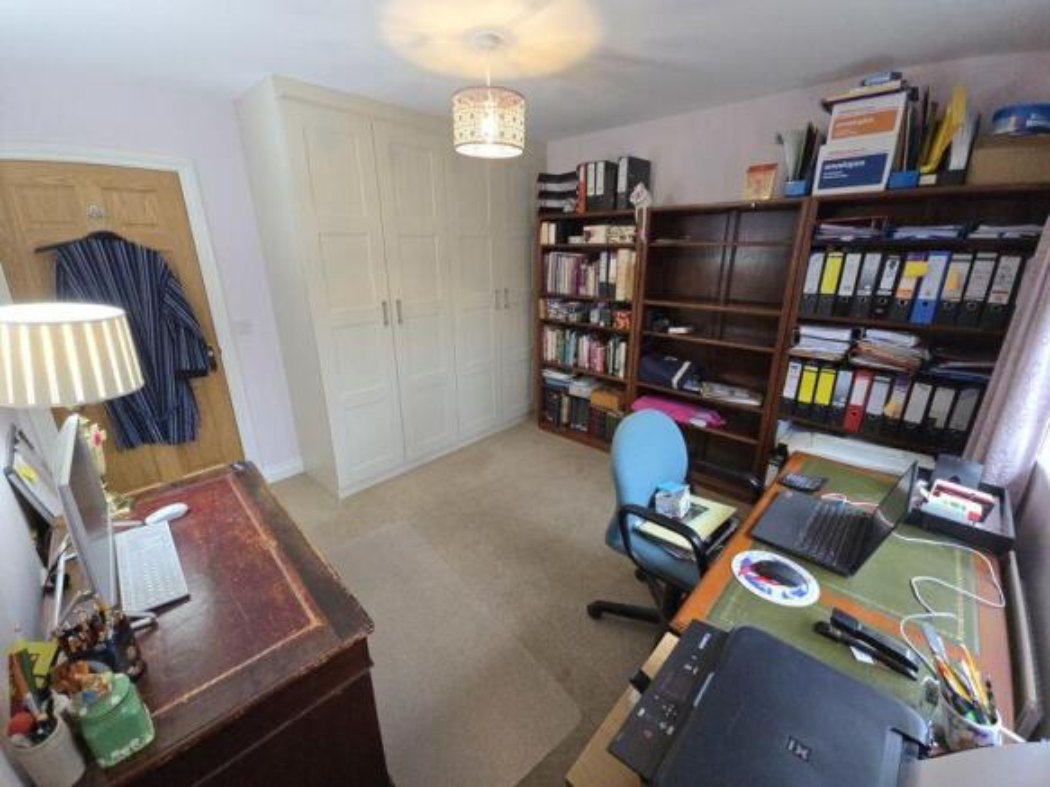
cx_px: 525
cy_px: 394
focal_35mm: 13
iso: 320
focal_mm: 2.2
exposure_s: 1/60
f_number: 2.2
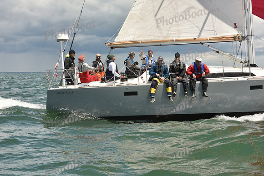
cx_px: 132
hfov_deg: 28.8
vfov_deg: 19.5
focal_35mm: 70
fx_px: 513
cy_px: 88
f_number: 11
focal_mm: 70
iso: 320
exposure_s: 1/800
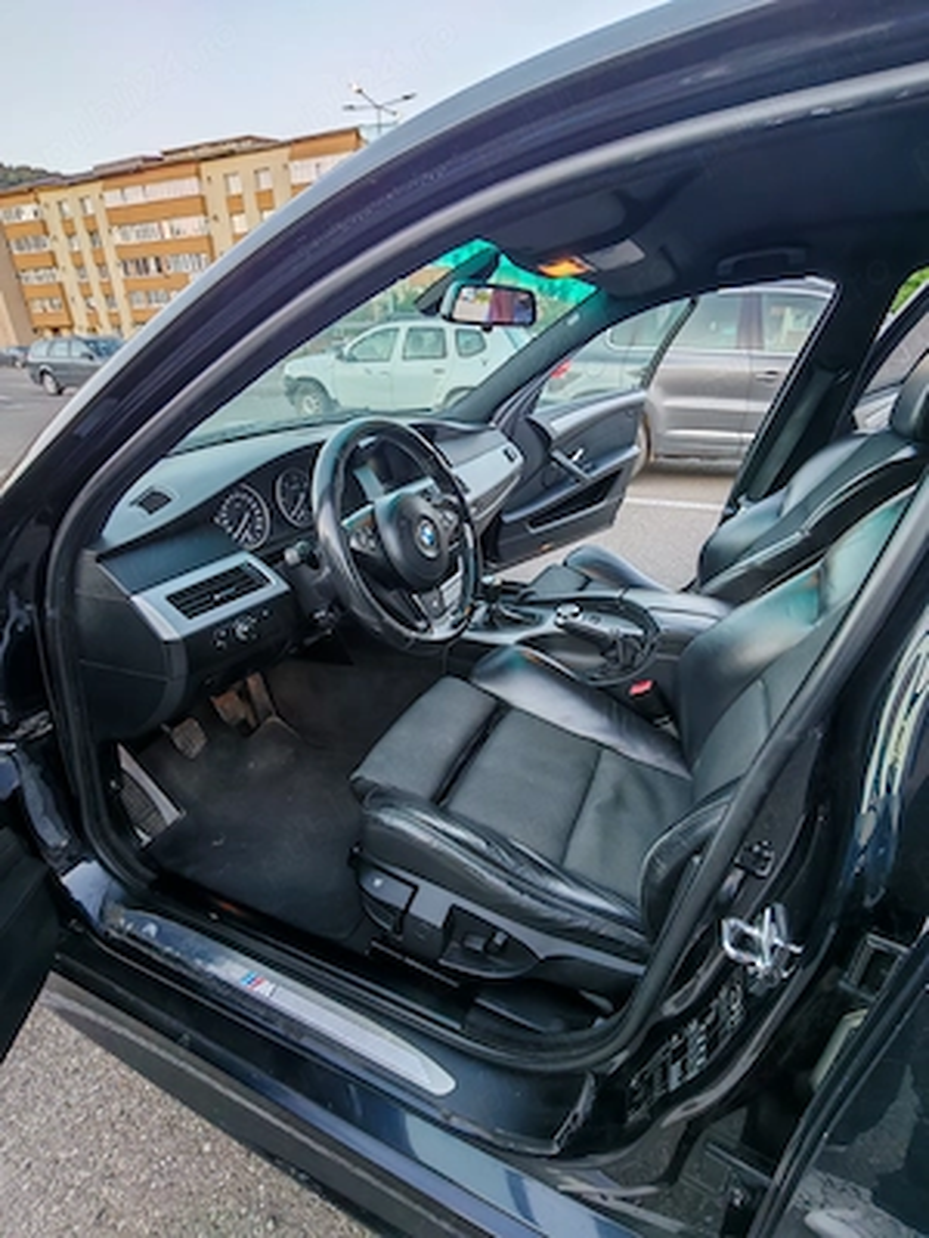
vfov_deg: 94.5
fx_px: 573
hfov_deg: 78.1
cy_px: 619
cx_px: 464
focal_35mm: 16
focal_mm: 1.96
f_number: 2.2
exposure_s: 1/50
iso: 200
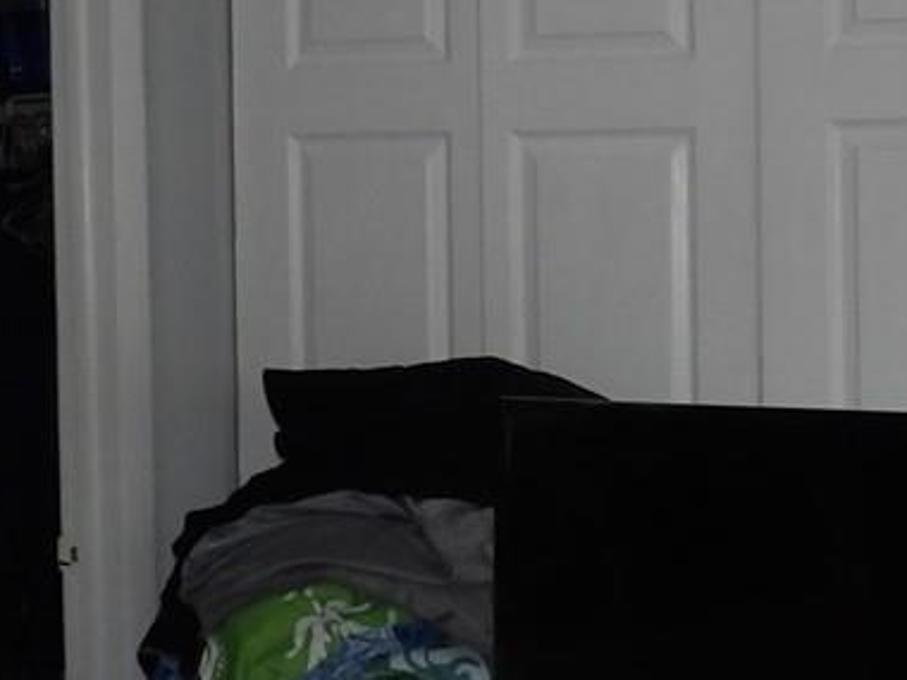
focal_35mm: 101
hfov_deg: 19.3
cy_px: 317
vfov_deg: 14.6
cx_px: 709
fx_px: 2646
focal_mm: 4.3
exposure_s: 1/33
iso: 200
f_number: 3.2
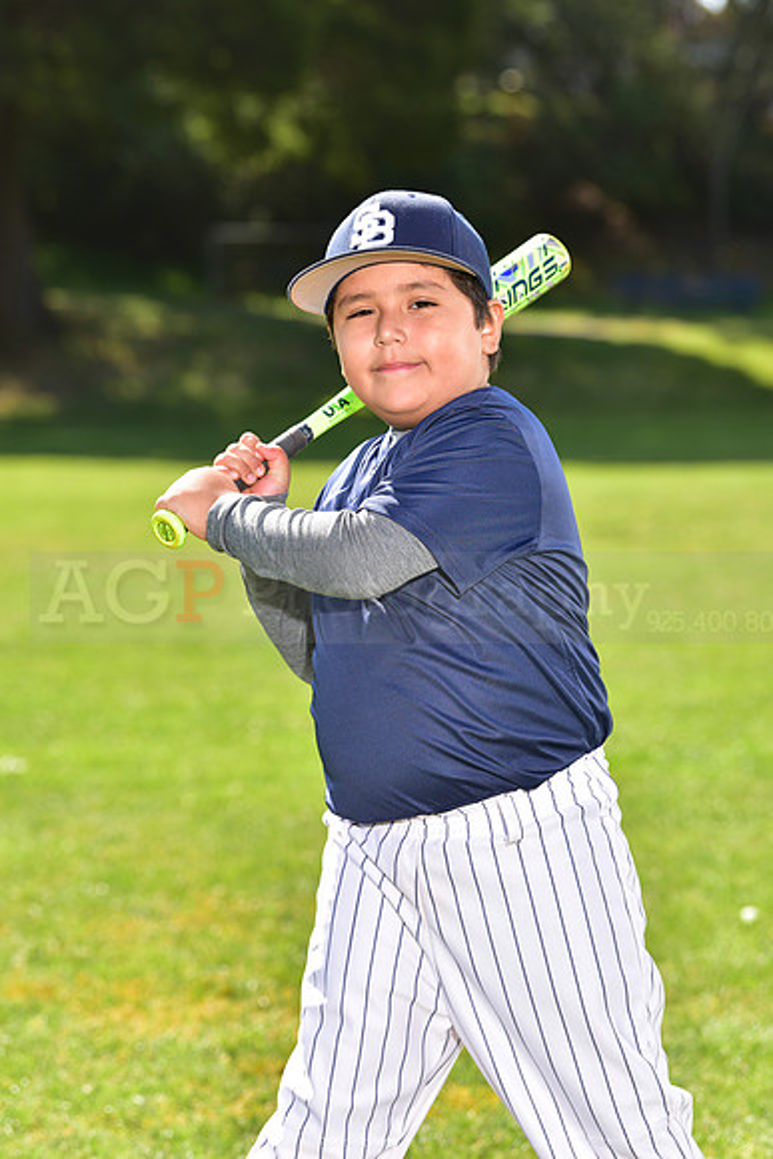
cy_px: 580
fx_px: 3927
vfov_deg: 16.8
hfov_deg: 11.2
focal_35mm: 122
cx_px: 386
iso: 100
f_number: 5
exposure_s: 1/250
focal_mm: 122
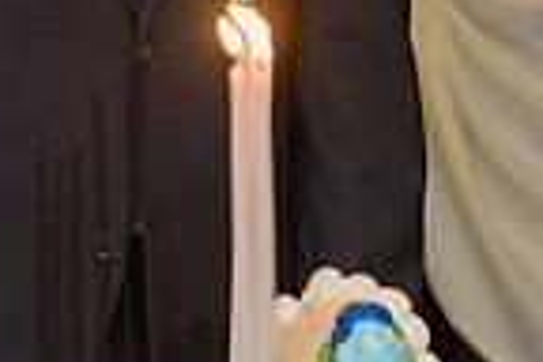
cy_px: -315
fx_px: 3635
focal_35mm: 241
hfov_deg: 8.5
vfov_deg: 5.6
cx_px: 68
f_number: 3.2
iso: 1600
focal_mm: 60
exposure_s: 1/160
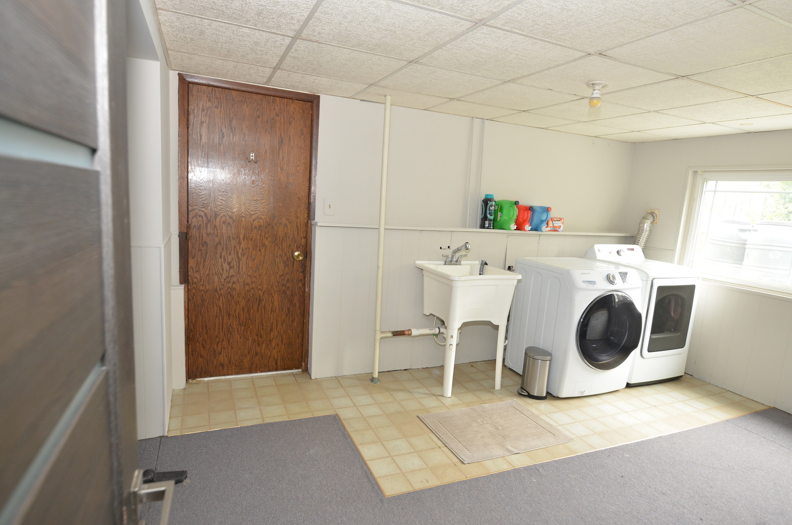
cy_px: 262
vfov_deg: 63.0
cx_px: 396
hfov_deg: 85.5
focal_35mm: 20
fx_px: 428
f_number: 4
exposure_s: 1/60
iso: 450
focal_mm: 13
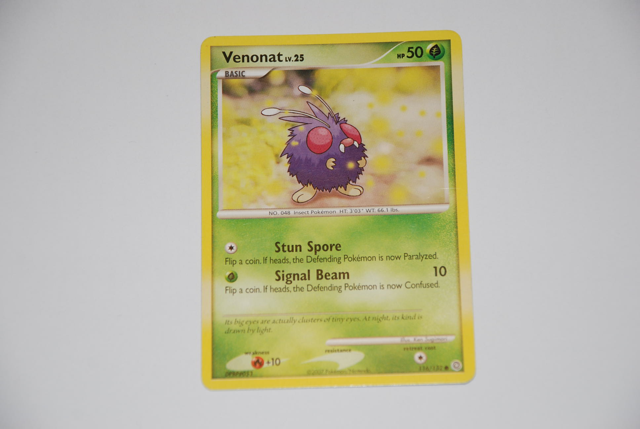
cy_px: 214
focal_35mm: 135
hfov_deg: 15.2
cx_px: 320
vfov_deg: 10.2
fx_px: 2403
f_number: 5.6
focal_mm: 90
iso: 200
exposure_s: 1/60
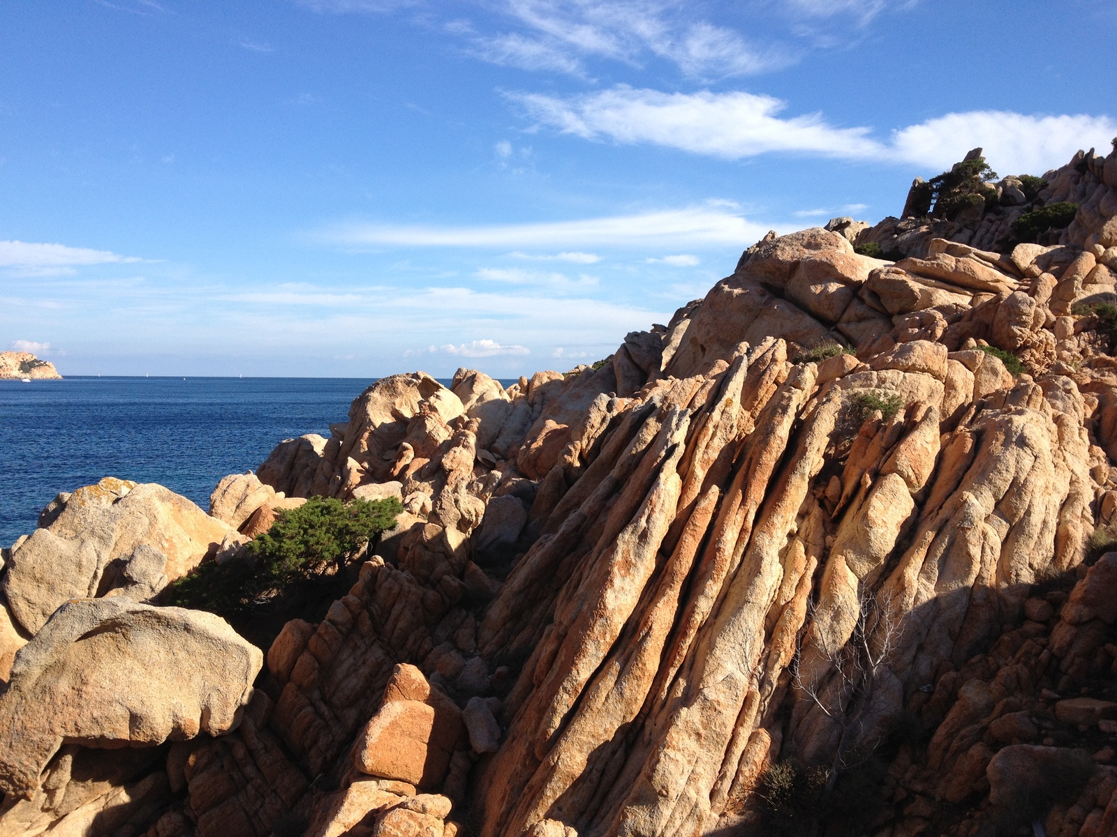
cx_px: 558
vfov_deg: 40.7
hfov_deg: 52.6
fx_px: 1129
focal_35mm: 35
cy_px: 418
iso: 64
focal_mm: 4.28
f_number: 2.4
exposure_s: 1/1314
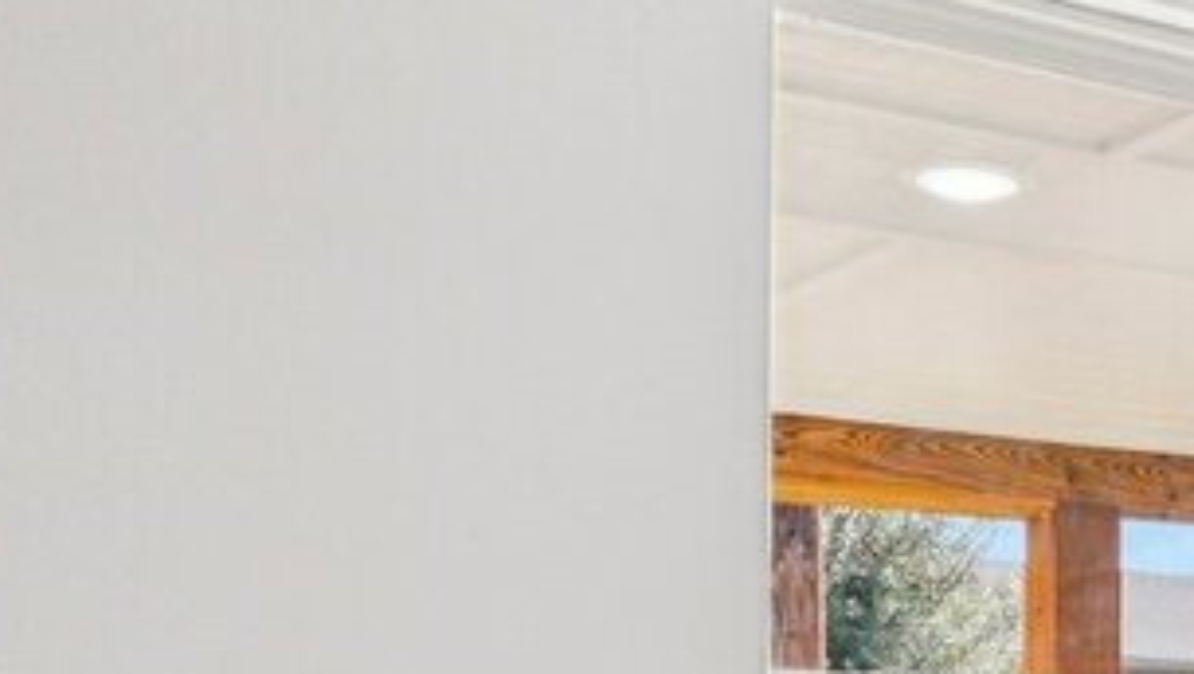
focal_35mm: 92
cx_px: 2740
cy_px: 823
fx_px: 2908
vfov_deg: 12.9
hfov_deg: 15.3
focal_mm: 16.5
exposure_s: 1/30
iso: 160
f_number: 8
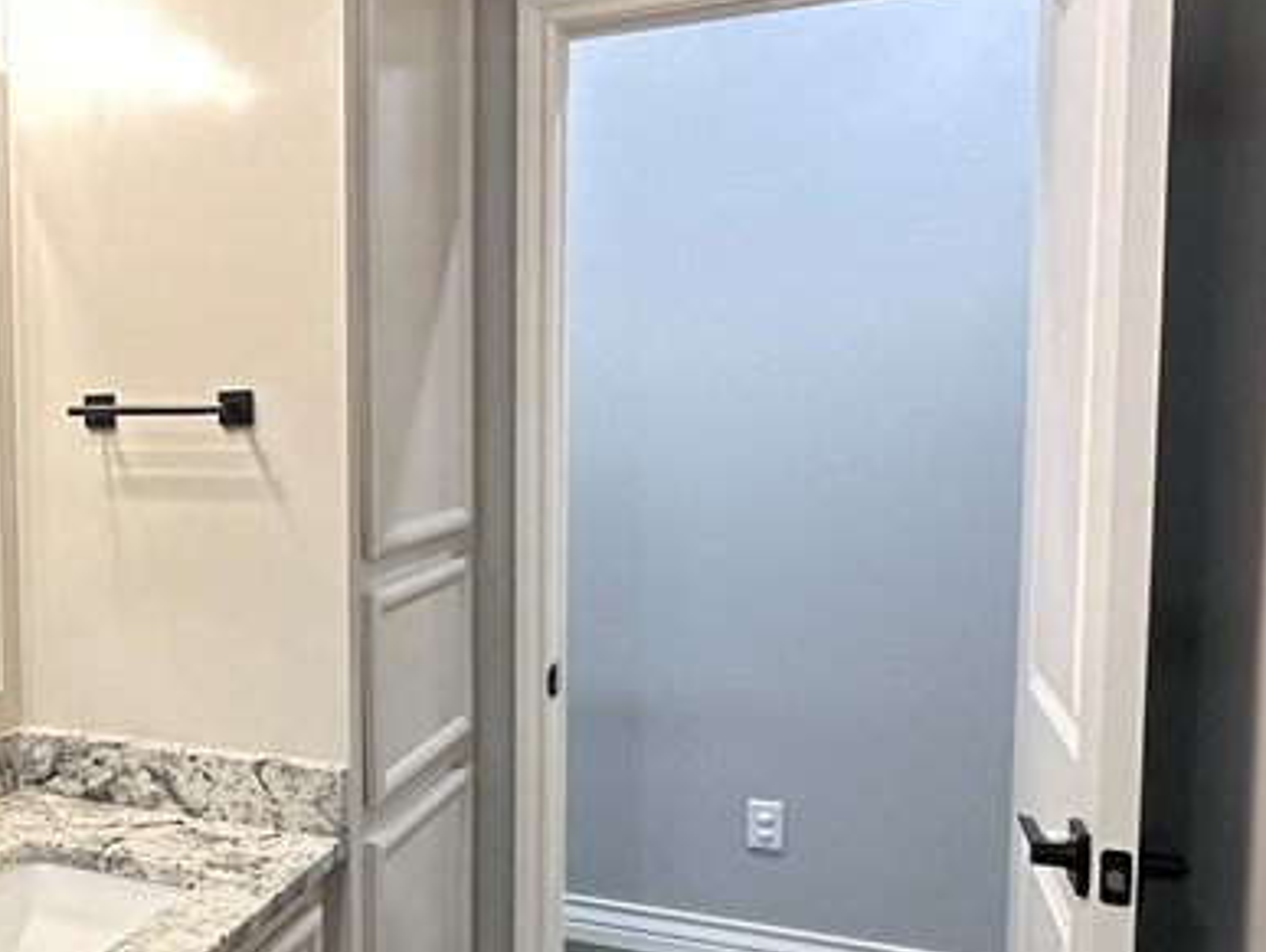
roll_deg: +1.0
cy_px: 507
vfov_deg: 38.7
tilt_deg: -4.2
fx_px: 1354
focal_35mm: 37
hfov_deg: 44.4
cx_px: 72
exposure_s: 1/60
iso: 400
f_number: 2.2
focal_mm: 2.22
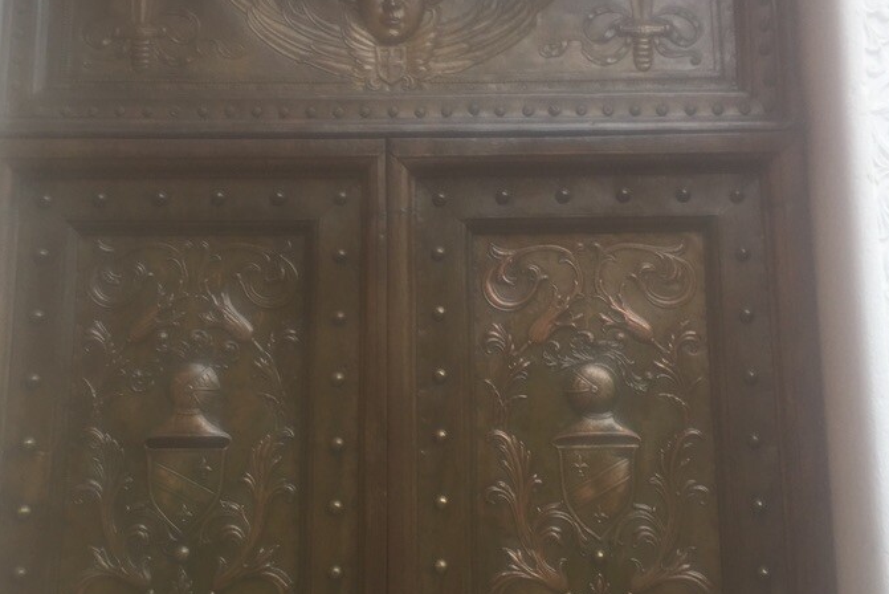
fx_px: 1136
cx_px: 443
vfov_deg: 29.3
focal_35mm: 46
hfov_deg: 42.7
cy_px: 292
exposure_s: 1/100
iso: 32
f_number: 2.2
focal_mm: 4.15
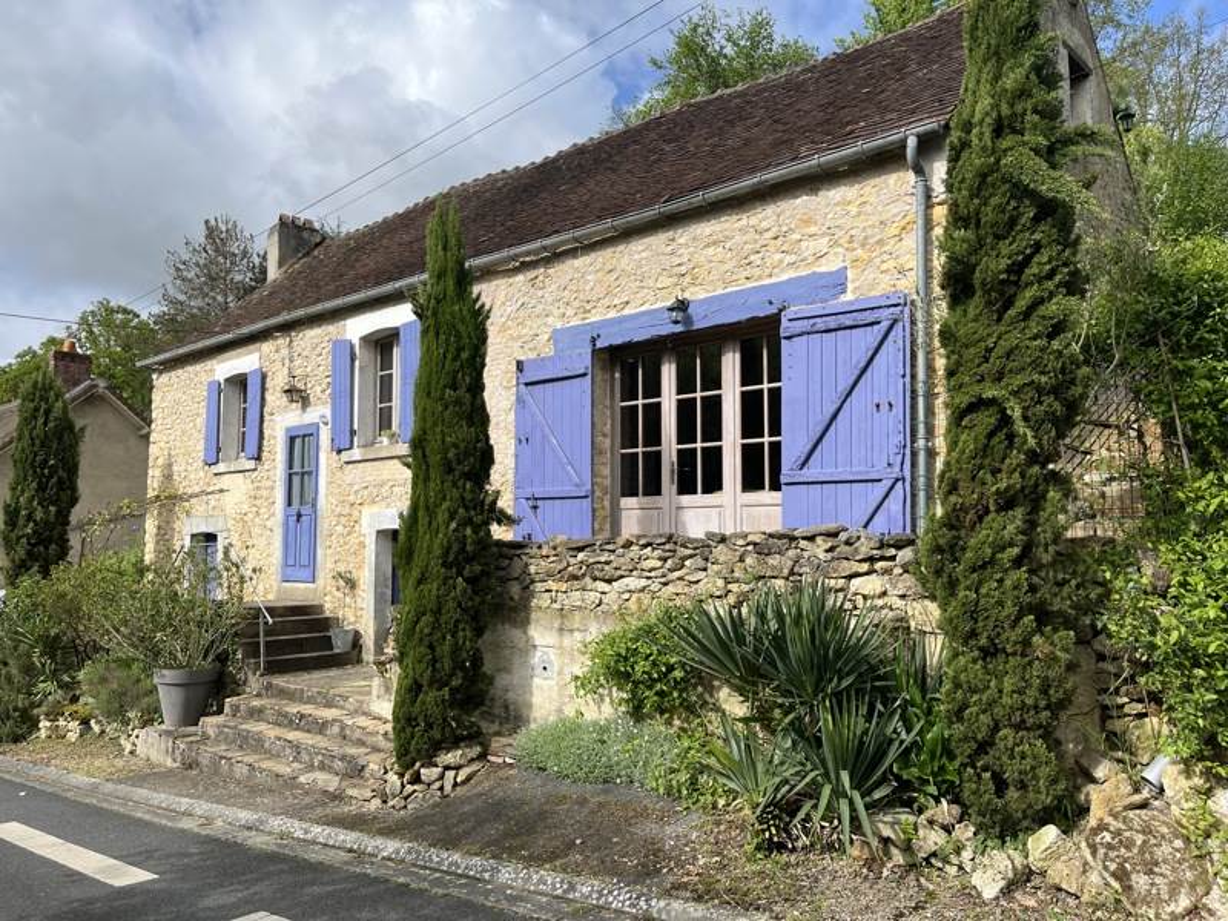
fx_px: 922
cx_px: 614
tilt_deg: +4.0
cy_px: 460
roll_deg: -0.5
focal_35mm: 26
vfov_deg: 53.1
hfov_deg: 67.3
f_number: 1.6
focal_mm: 5.1
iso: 50
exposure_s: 1/2755
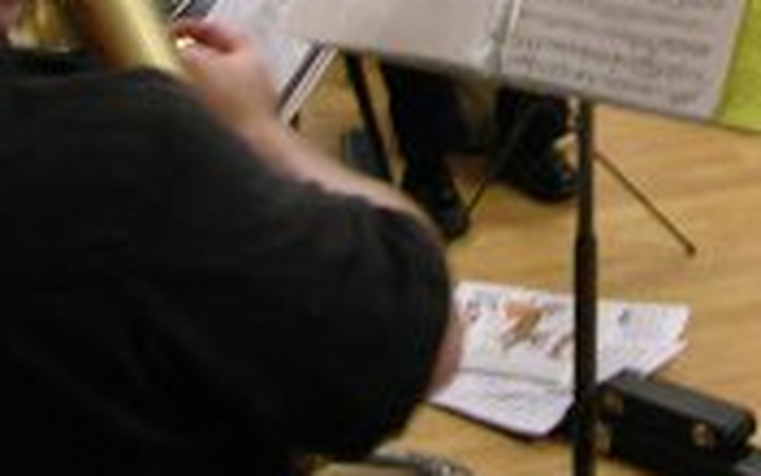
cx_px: 441
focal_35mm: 117
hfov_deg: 17.8
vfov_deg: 11.0
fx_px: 2427
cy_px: -97
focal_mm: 8.9
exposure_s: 1/3
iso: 200
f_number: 2.8
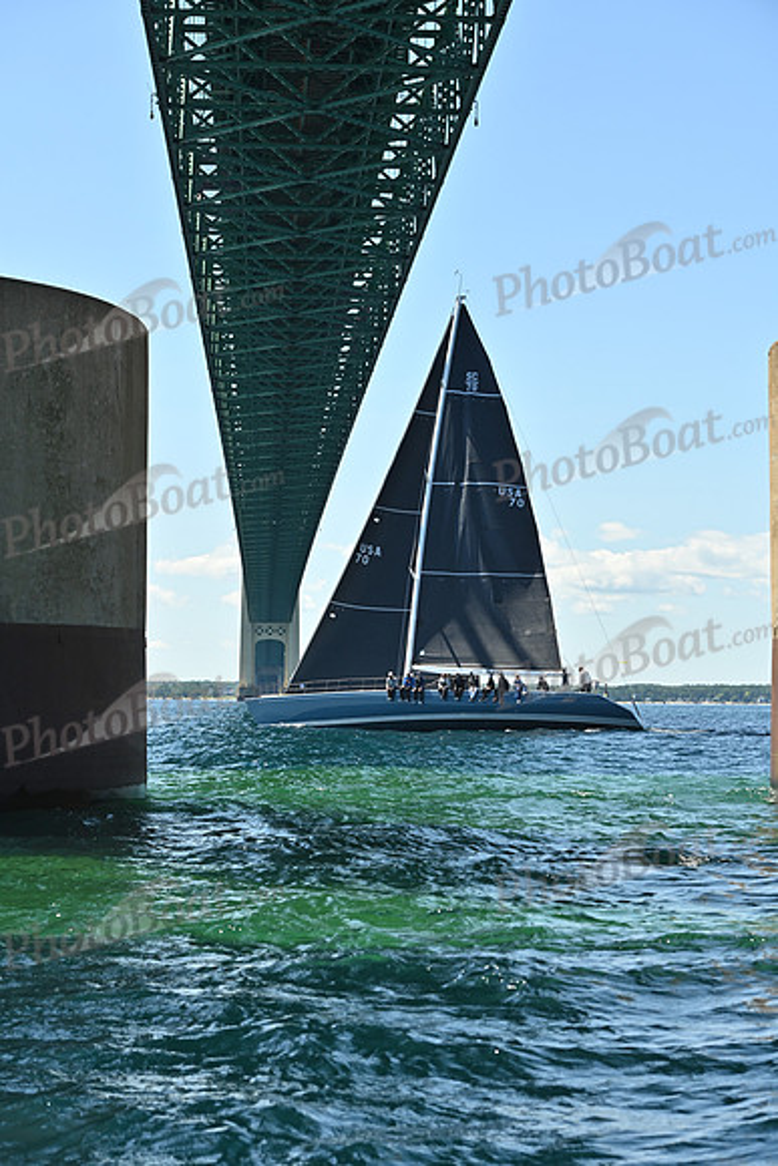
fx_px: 2268
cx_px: 389
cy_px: 583
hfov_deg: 19.5
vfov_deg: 28.8
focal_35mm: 70
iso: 320
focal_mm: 70
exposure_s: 1/1000
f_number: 7.1
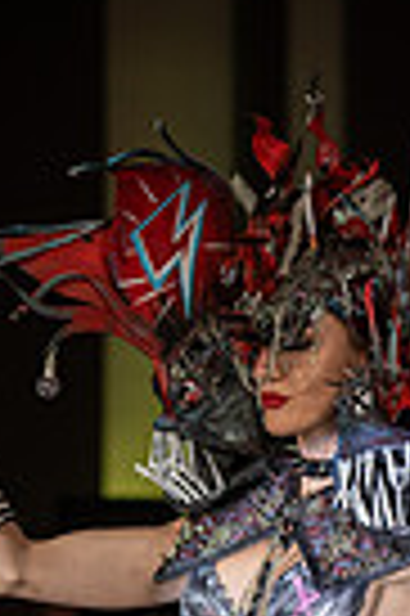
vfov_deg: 8.7
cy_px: 980
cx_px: 279
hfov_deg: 6.0
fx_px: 3939
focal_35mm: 230
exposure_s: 1/500
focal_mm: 70
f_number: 2.8
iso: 1250
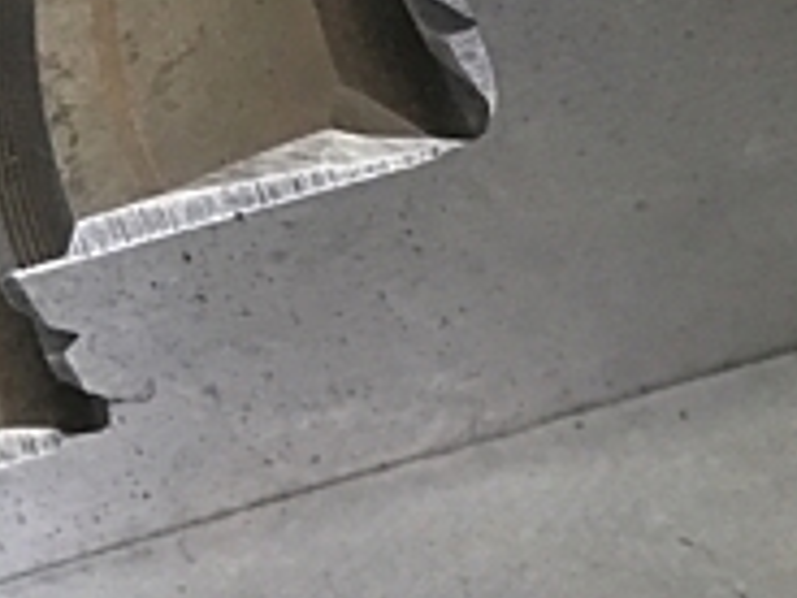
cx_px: 1208
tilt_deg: -61.8
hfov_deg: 17.4
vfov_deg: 13.4
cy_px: 1027
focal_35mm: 101
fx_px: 2325
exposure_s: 1/30
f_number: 2.2
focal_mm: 4.15
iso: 80
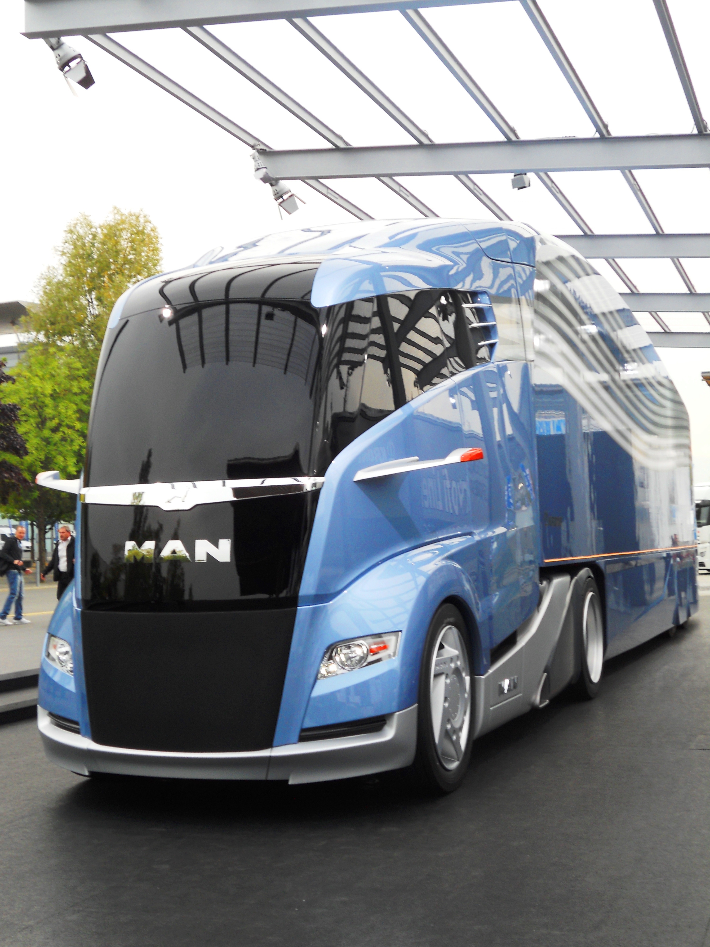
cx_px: 355
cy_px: 474
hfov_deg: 31.5
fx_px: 1258
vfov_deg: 41.2
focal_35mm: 46
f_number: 4.3
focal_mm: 8.2
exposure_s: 1/80
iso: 80
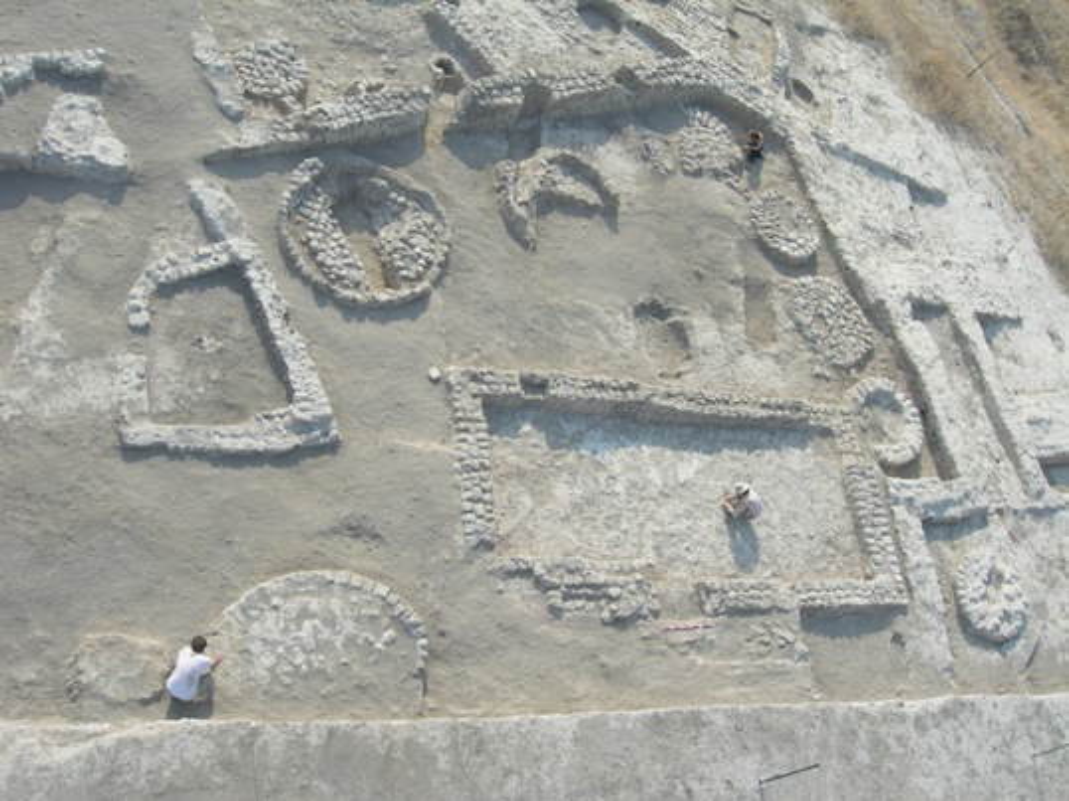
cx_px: 534
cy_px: 400
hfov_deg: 49.0
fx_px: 1173
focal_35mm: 38
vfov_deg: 37.7
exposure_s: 1/231
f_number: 4.8
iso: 50
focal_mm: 7.8
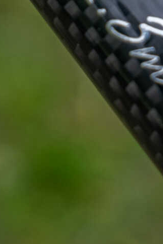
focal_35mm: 243
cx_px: 86
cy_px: -75
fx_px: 1649
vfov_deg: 8.4
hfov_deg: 5.7
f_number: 5.6
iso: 250
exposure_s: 1/250
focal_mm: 39
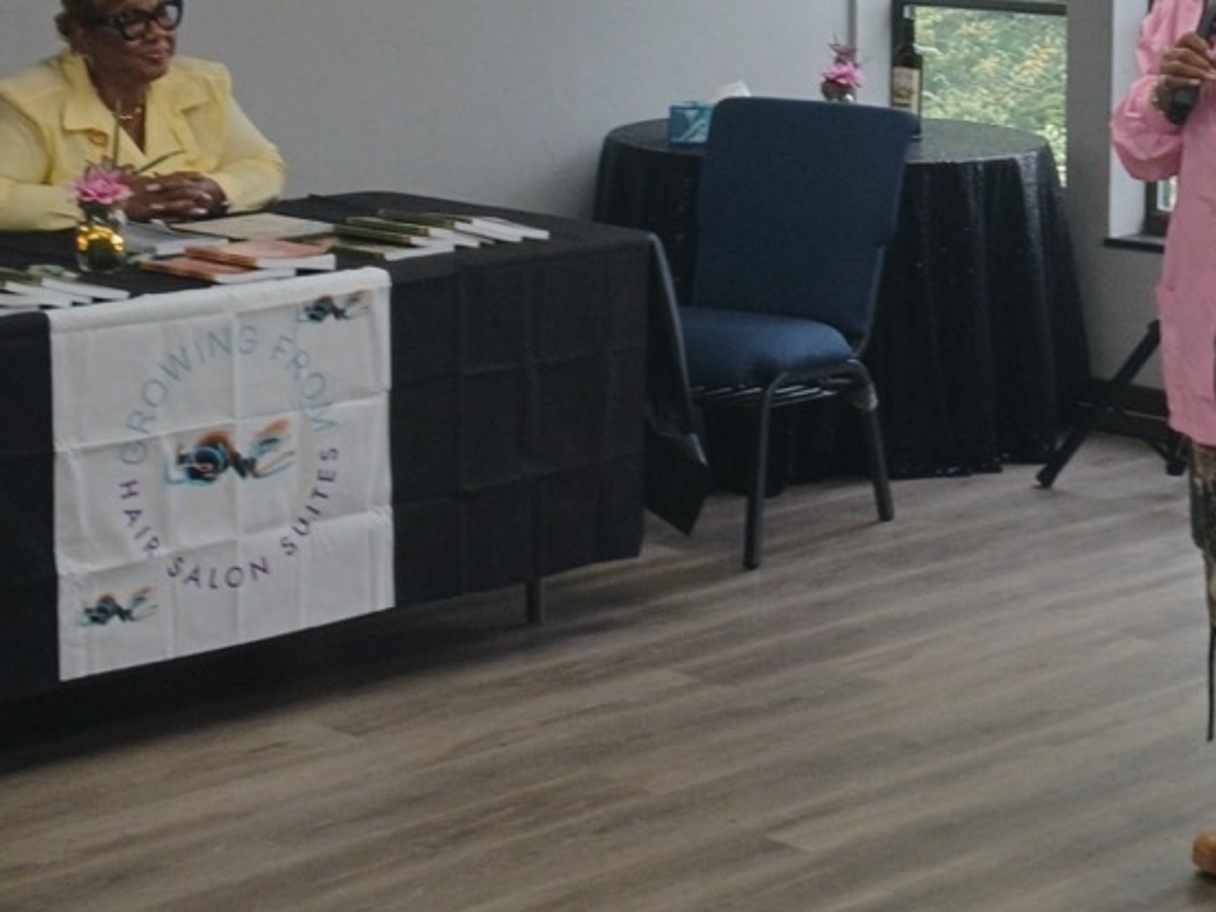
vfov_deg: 16.2
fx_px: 3161
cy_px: 83
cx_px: 1017
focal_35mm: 90
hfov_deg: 21.4
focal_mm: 3.98
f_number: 1.8
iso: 80
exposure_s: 1/60
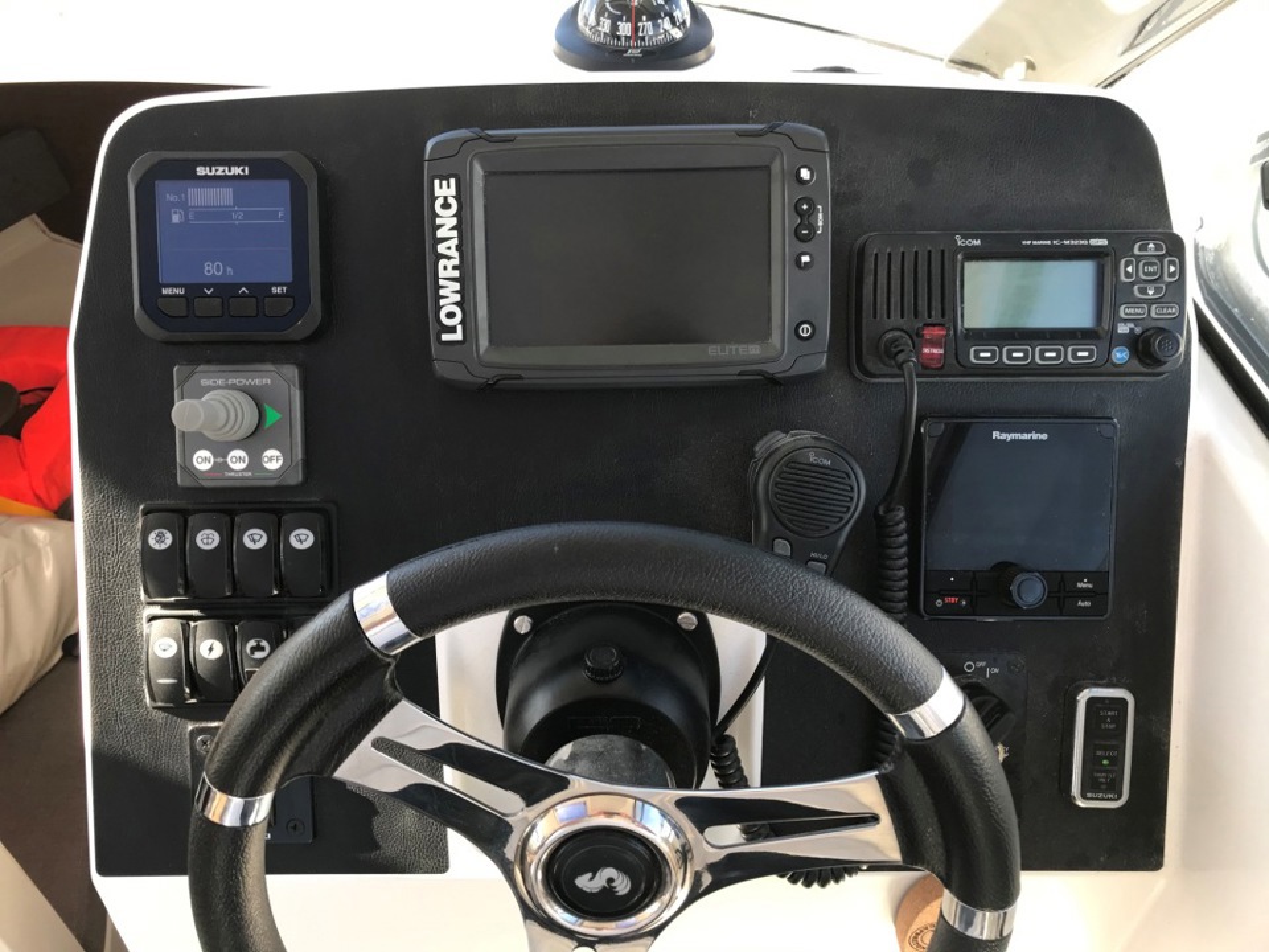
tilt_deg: -40.9
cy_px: 476
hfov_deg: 63.4
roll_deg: +1.2
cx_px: 634
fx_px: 1026
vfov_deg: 49.7
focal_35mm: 28
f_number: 1.8
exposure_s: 1/150
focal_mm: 3.99
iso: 25
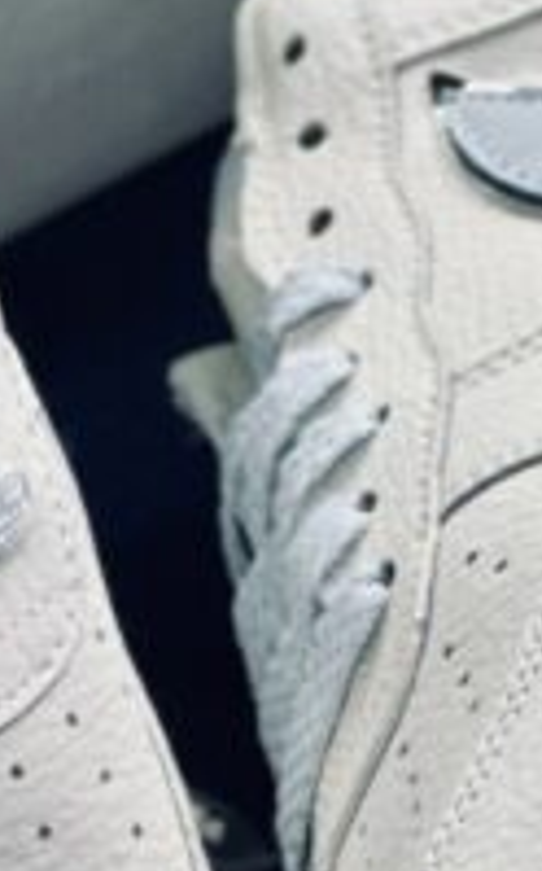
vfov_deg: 5.5
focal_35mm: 383
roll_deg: -0.3
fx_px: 9072
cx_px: 9
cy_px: 239
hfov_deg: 3.4
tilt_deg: -38.1
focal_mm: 9
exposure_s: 1/100
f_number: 2.8
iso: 125
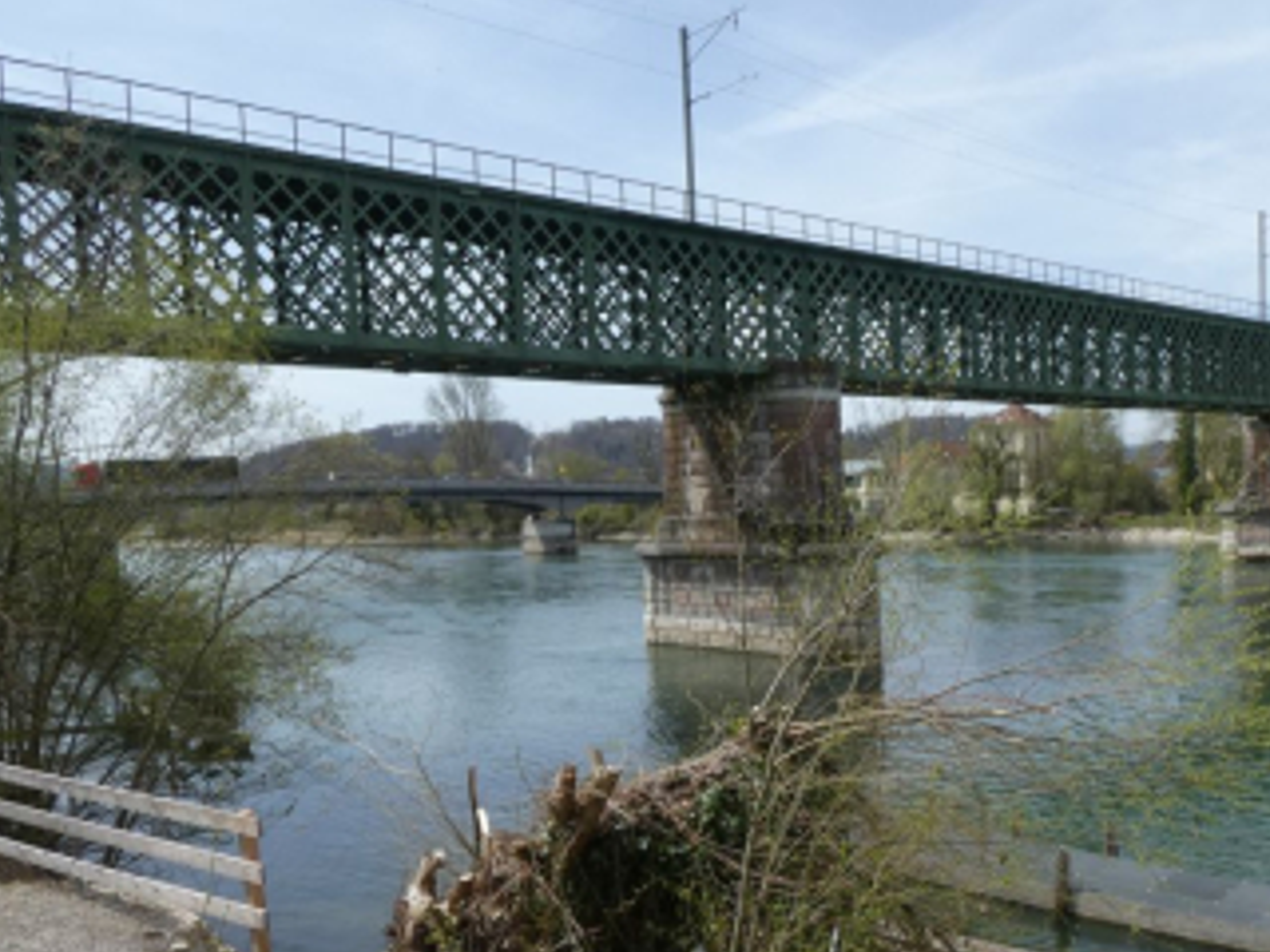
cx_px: 772
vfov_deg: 43.8
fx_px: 1174
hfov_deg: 56.3
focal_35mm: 32
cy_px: 603
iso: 80
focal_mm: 4.3
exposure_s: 1/400
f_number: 5
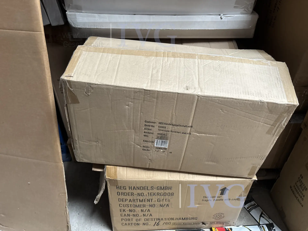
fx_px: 231
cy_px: 116
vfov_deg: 53.1
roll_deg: -0.3
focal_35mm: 26
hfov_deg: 67.3
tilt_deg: -38.2
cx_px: 154
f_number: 1.6
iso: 250
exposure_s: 1/60
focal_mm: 5.96
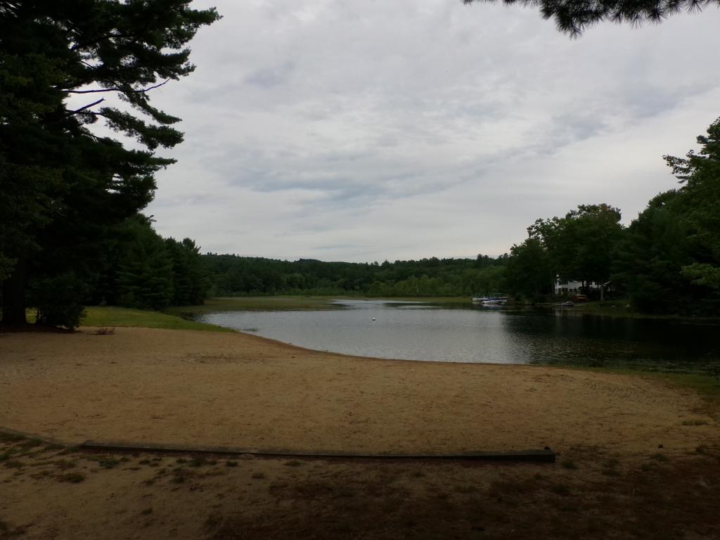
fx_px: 541
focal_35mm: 26
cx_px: 360
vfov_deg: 53.1
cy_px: 270
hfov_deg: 67.3
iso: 100
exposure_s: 1/210
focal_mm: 4.7
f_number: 7.52
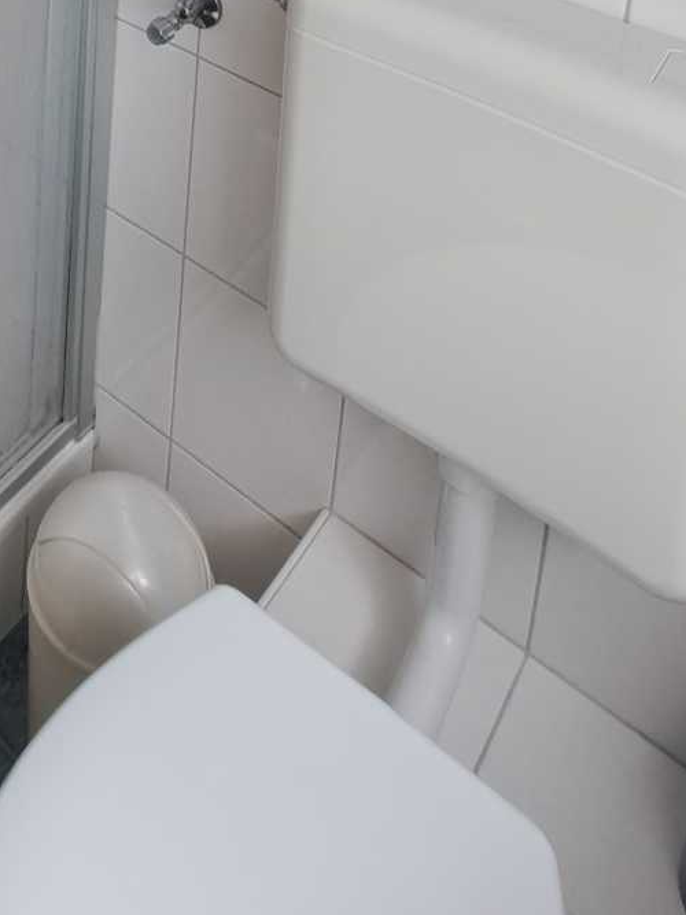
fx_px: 1031
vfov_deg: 31.4
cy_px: -376
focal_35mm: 39
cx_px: -71
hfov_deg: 32.3
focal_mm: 1.74
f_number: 2.2
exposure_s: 1/50
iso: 160
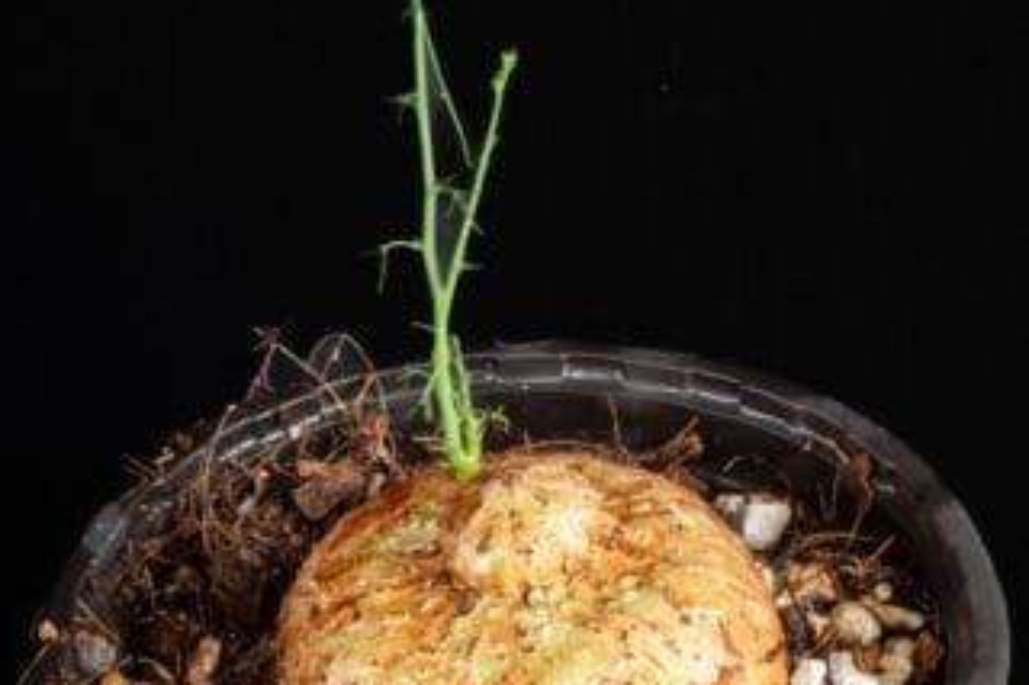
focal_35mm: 129
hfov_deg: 15.8
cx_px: 765
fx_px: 3685
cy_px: 264
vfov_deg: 10.6
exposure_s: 6
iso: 100
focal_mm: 60
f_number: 36
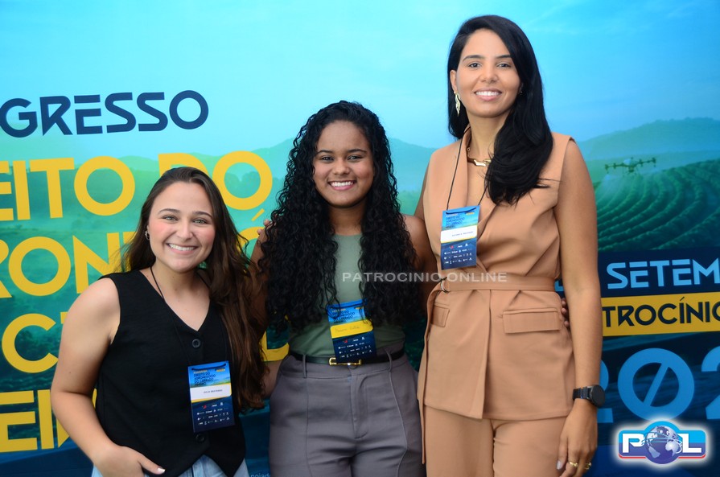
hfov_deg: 41.2
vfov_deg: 28.0
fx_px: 958
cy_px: 238
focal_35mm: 48
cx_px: 360
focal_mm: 32
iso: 500
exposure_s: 1/200
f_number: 5
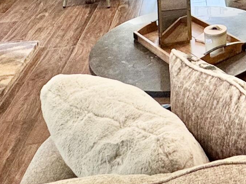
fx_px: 441
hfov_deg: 27.3
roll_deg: +0.8
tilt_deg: -5.4
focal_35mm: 62
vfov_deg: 19.3
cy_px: -122
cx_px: 298
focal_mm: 2.22
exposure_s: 1/120
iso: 100
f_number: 2.2
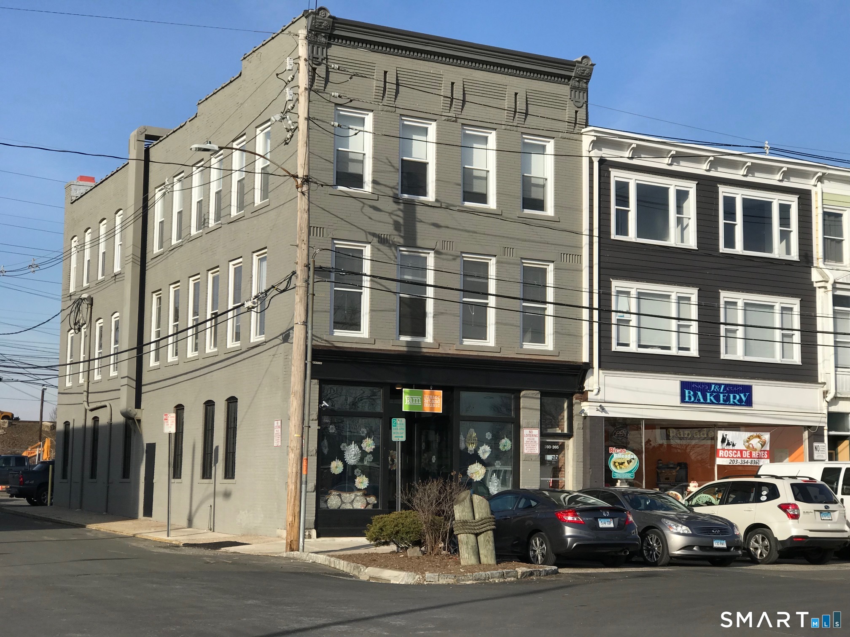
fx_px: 1400
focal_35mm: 57
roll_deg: -0.9
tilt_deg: +7.5
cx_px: 425
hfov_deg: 33.8
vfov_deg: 25.7
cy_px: 318
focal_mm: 6.6
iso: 20
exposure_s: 1/997
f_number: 2.8
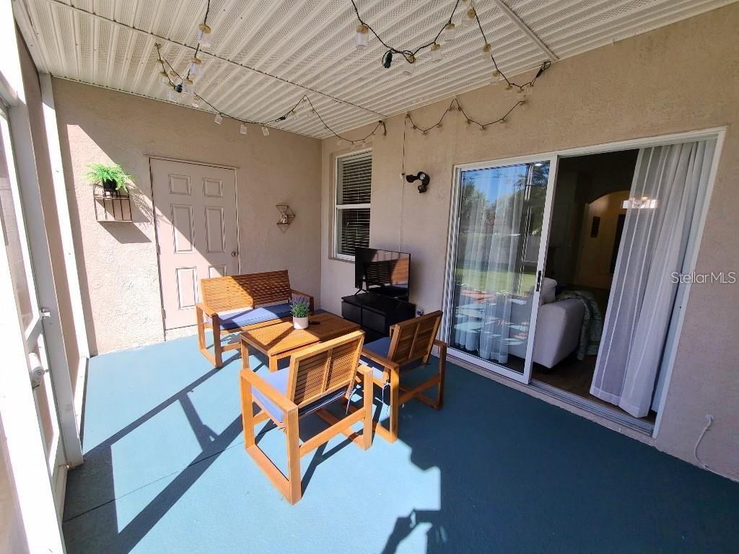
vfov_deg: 89.9
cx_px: 370
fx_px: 278
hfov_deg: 106.2
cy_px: 277
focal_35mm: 13
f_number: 2.2
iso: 50
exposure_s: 1/388
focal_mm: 2.2
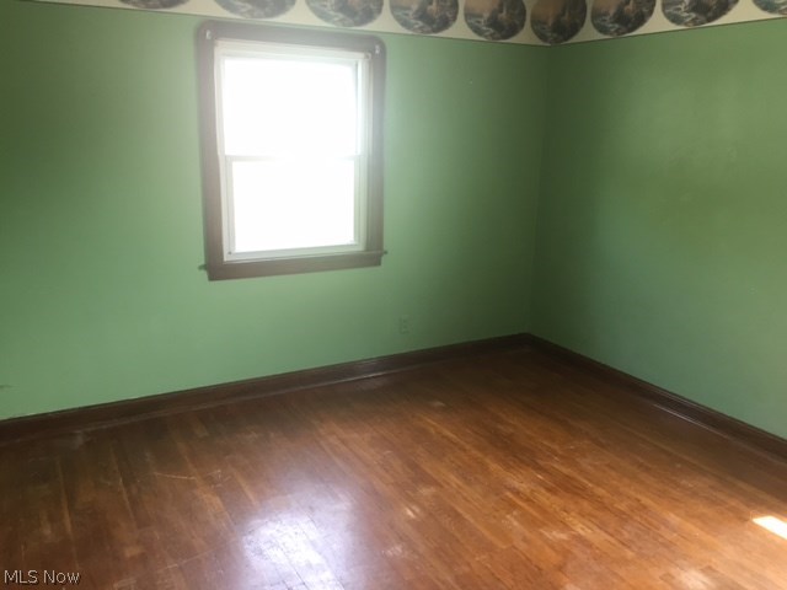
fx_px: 659
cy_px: 295
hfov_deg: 61.7
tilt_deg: -15.7
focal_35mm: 29
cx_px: 394
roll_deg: -2.4
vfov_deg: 48.2
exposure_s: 1/30
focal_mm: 4.15
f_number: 2.2
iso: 64
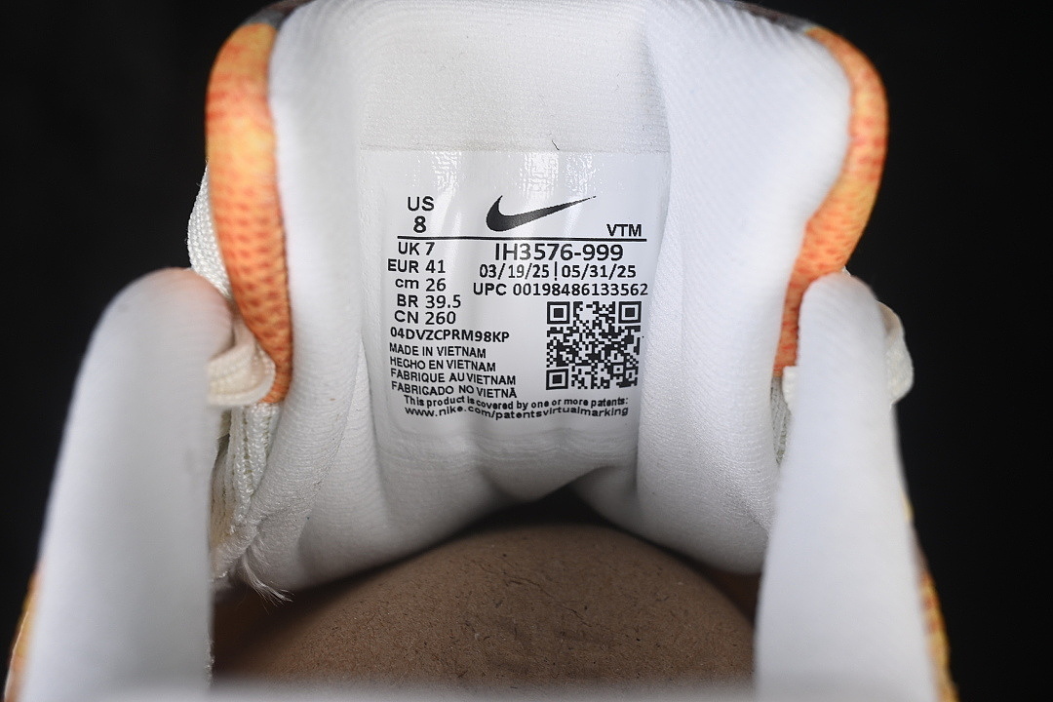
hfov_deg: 27.0
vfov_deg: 18.2
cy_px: 351
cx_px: 526
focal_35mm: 75
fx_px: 2194
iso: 160
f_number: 8
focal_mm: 50
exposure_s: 1/80
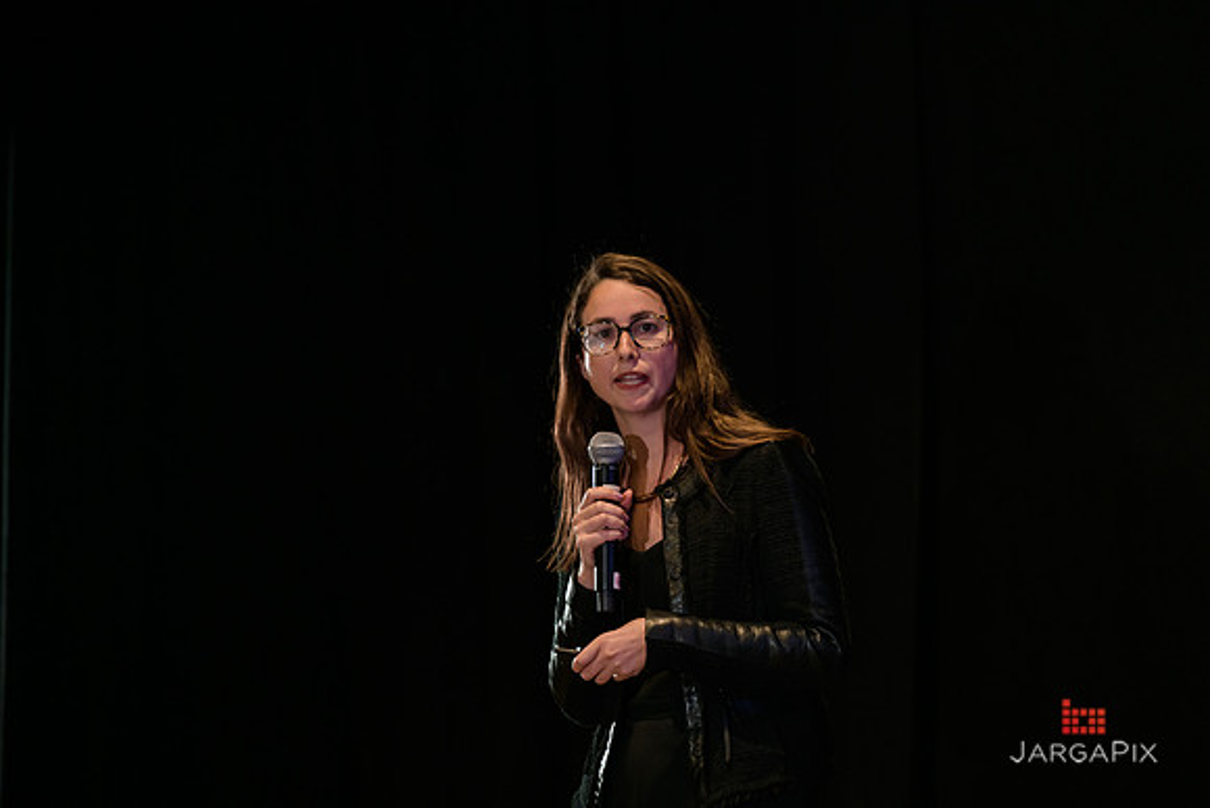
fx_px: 6723
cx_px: 605
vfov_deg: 6.9
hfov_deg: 10.3
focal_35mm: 200
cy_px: 404
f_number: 3.2
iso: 1600
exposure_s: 1/200
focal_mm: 200
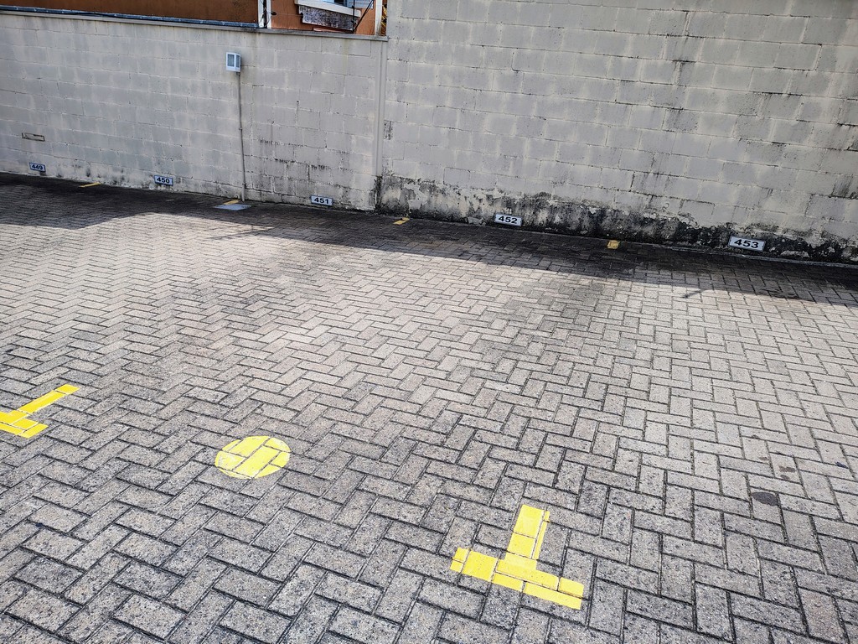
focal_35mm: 24
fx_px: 595
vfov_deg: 56.8
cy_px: 322
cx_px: 429
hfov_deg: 71.6
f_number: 1.8
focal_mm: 5.56
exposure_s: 1/1961
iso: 100
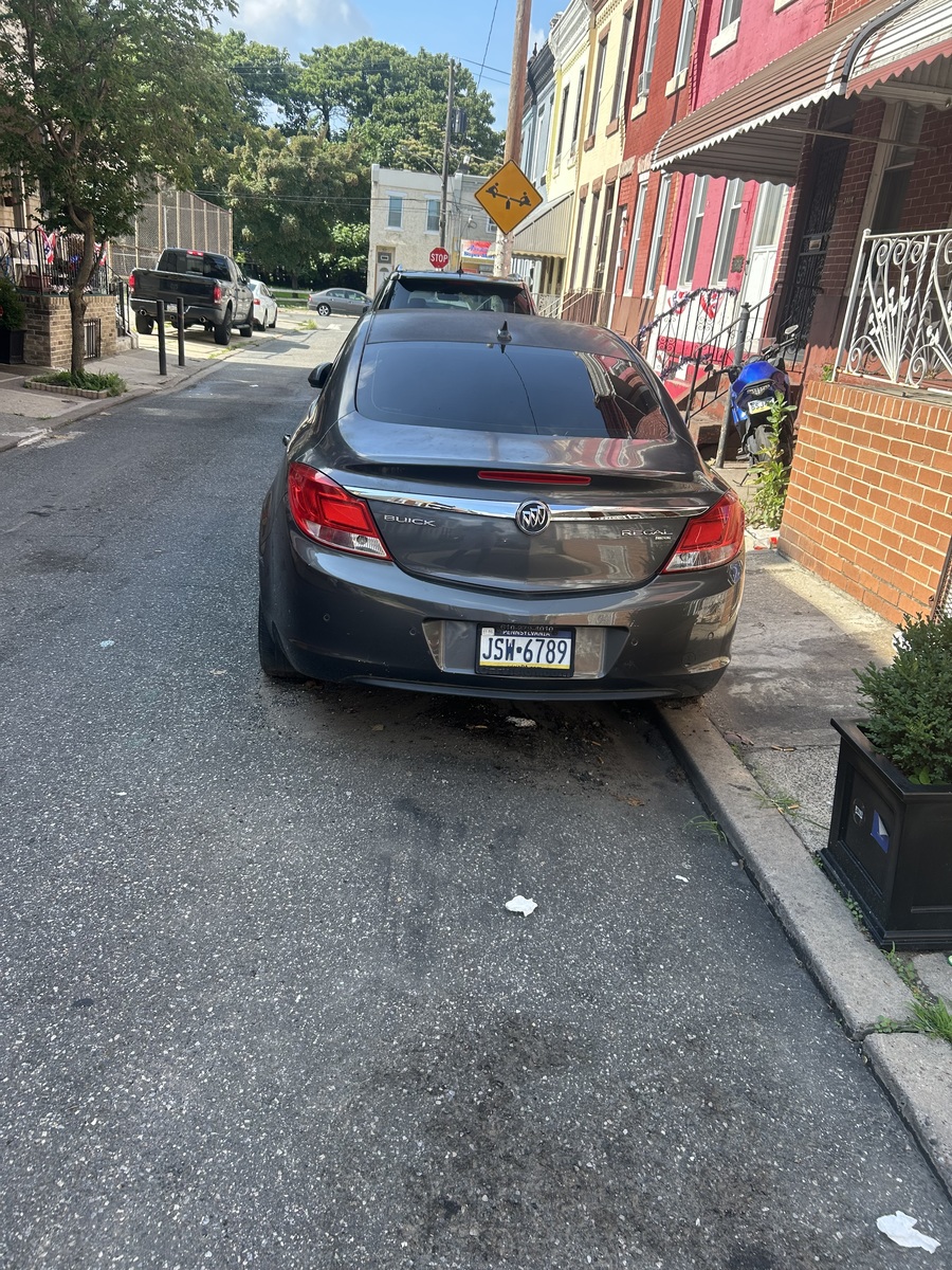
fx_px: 953
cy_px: 635
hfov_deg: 53.1
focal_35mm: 26
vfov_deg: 67.3
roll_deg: -4.0
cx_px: 476
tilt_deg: -21.1
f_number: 1.5
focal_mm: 5.7
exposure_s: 1/1009
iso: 50
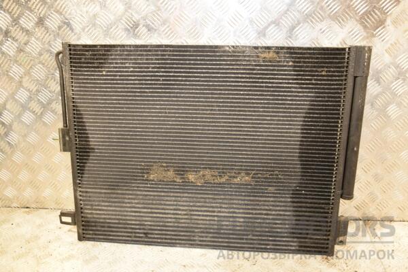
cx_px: 204
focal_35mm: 33
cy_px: 136
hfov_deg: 57.2
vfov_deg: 40.0
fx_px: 374
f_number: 5
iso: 800
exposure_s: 1/100
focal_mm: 22
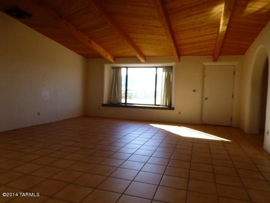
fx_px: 195
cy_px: 102
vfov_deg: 54.9
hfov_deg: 69.4
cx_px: 135
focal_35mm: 25
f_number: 3.3
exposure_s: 1/125
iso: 100
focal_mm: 4.3
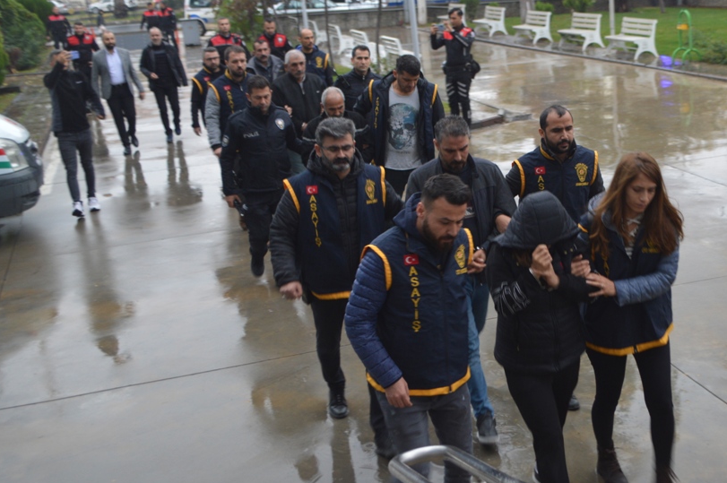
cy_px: 202
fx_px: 948
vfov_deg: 28.5
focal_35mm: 47
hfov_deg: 41.3
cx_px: 495
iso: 320
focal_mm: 22
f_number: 4
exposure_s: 1/40
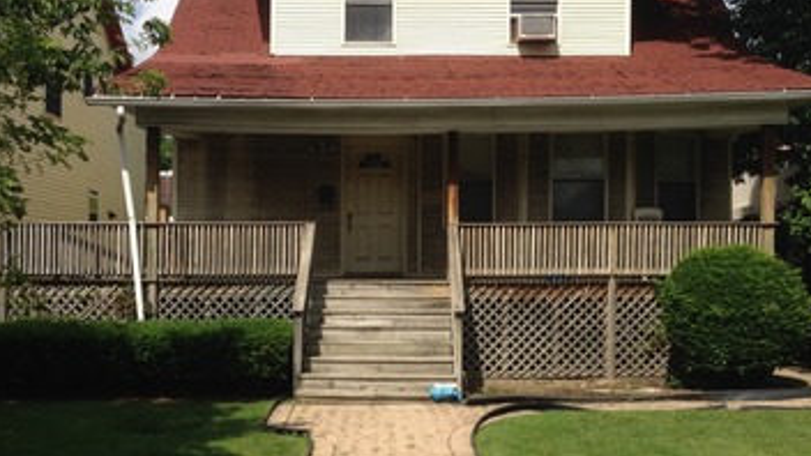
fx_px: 1054
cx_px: 406
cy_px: 253
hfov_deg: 42.1
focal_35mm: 49
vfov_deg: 24.4
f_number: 2.4
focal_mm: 4.12
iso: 50
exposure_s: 1/1748
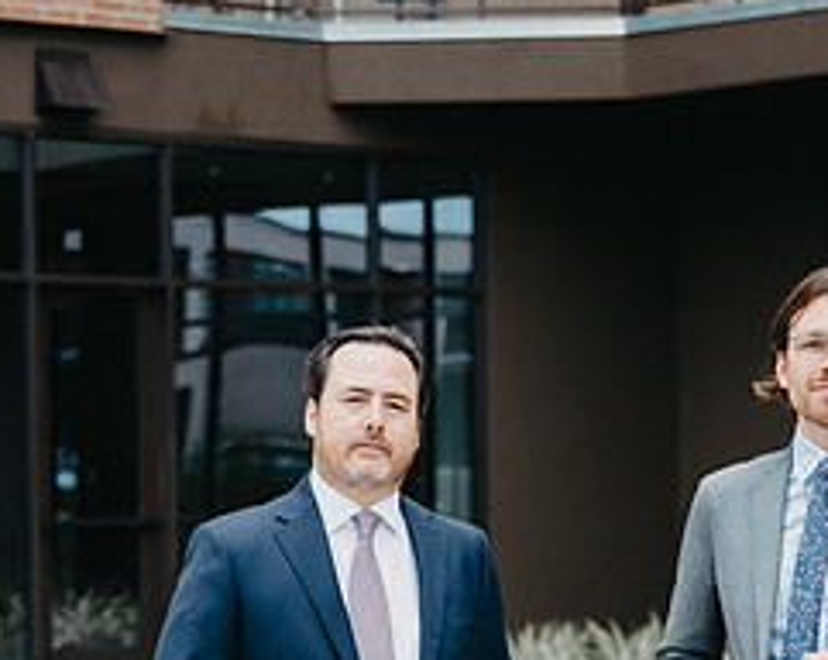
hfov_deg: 14.9
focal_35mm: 129
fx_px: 3156
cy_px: 645
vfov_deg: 11.8
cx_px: 481
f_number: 2.8
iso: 100
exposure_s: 1/320
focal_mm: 57
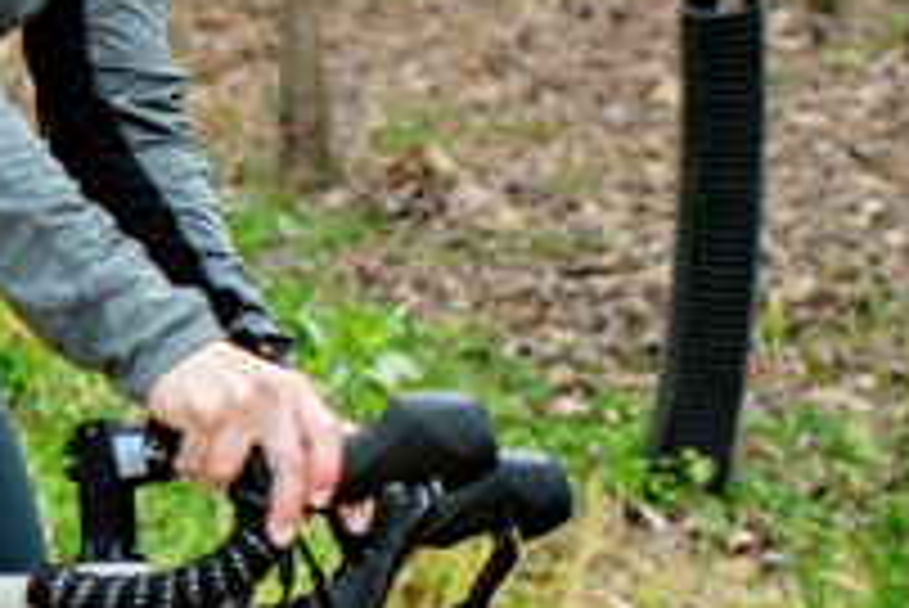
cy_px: 142
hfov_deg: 11.8
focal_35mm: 156
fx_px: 3942
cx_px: -900
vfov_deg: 8.8
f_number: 2.8
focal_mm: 35
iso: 250
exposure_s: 1/320
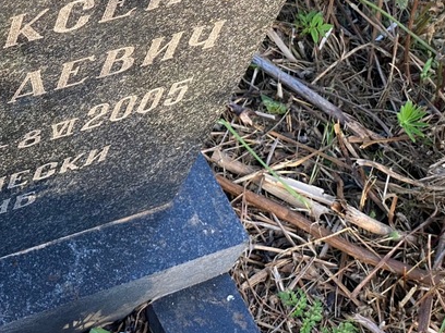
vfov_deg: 14.5
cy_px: 88
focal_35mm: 102
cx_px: 13
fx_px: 1311
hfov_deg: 18.8
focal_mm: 6
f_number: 2
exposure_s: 1/122
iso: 32
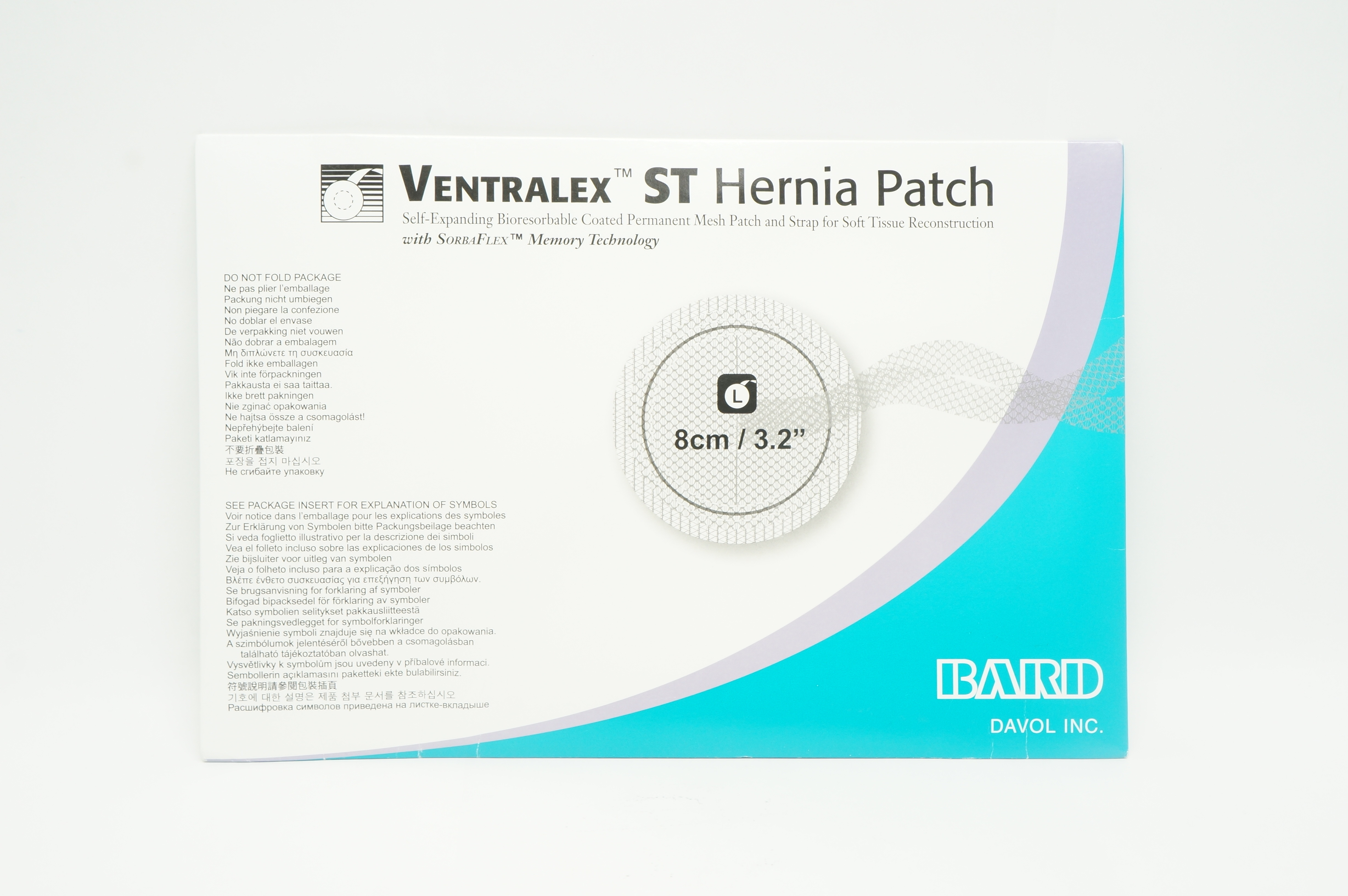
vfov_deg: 31.8
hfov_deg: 46.4
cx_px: 674
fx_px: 1571
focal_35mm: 42
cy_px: 448
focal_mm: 28
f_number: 10
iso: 400
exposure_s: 1/15
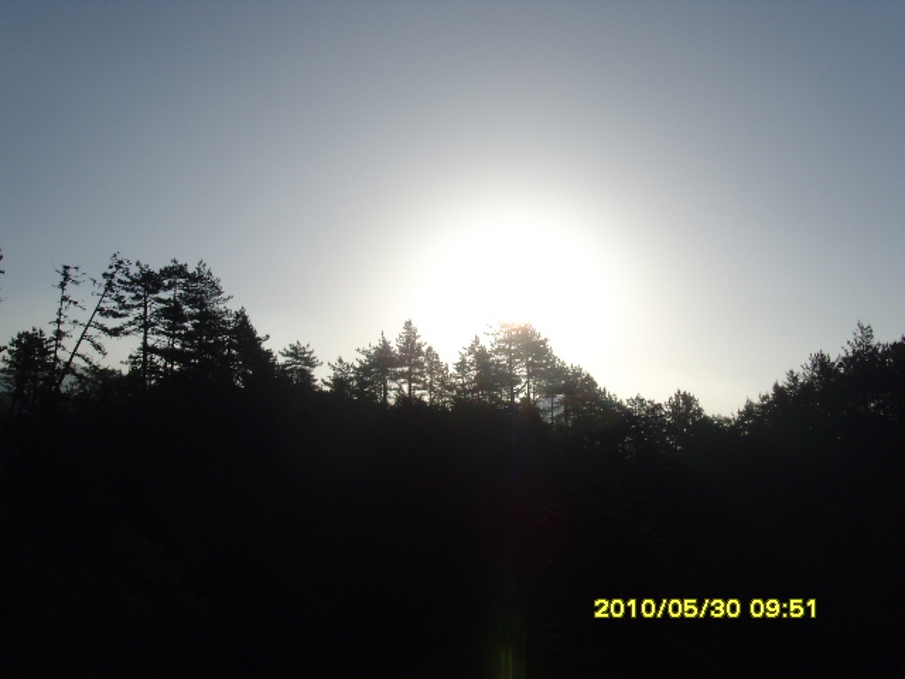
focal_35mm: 39
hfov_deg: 47.9
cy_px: 340
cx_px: 452
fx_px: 1020
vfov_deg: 36.8
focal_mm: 6.6
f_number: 6.3
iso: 80
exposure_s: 1/1000
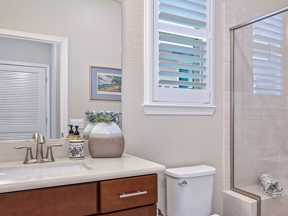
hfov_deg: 56.2
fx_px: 266
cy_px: 111
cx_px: 178
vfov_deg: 44.2
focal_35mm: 32
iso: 500
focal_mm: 14
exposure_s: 1/30
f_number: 4
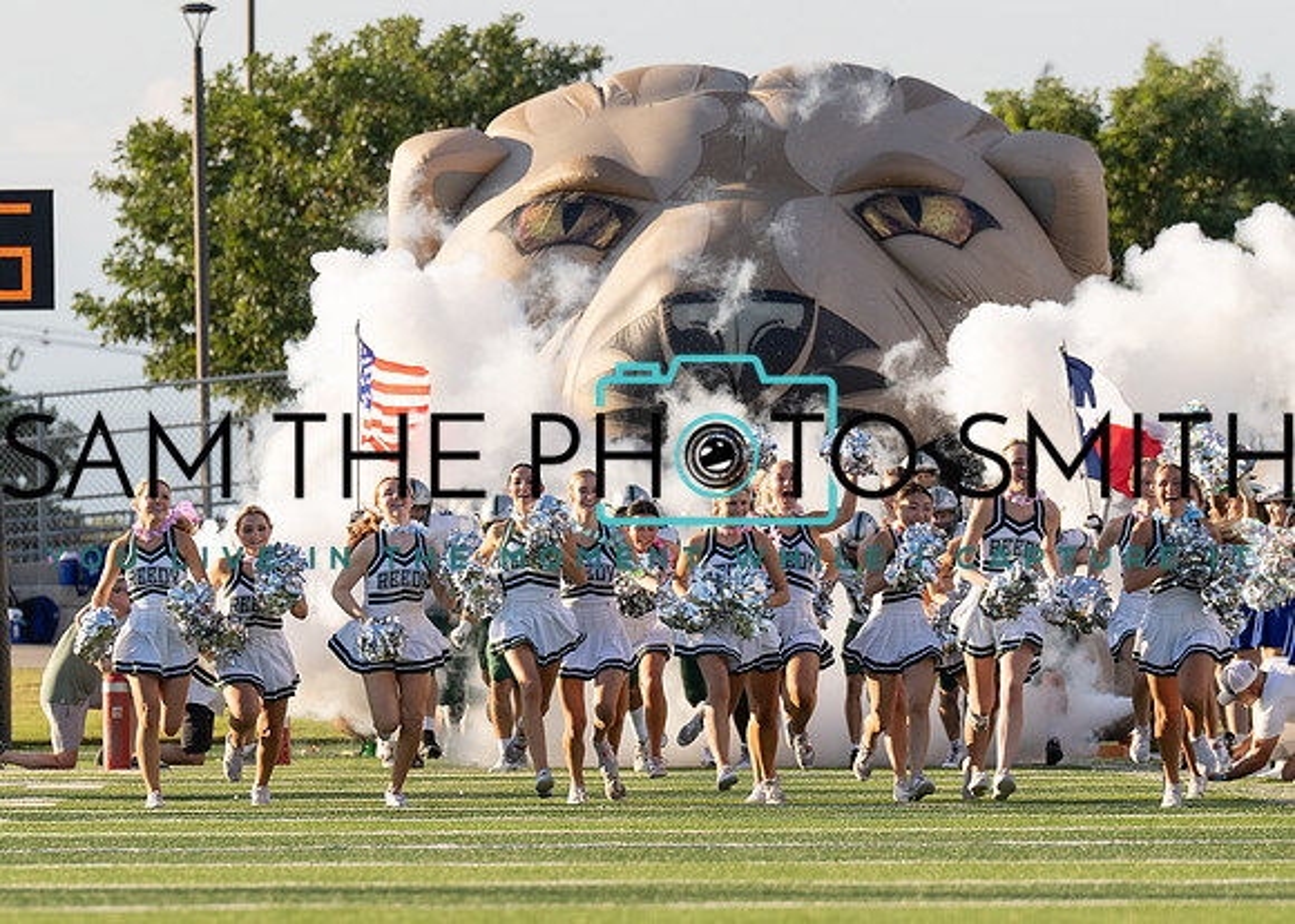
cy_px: 711
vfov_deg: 3.5
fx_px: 15223
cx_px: 804
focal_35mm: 414
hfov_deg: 4.9
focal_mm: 200
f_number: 4
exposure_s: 1/1600
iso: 400
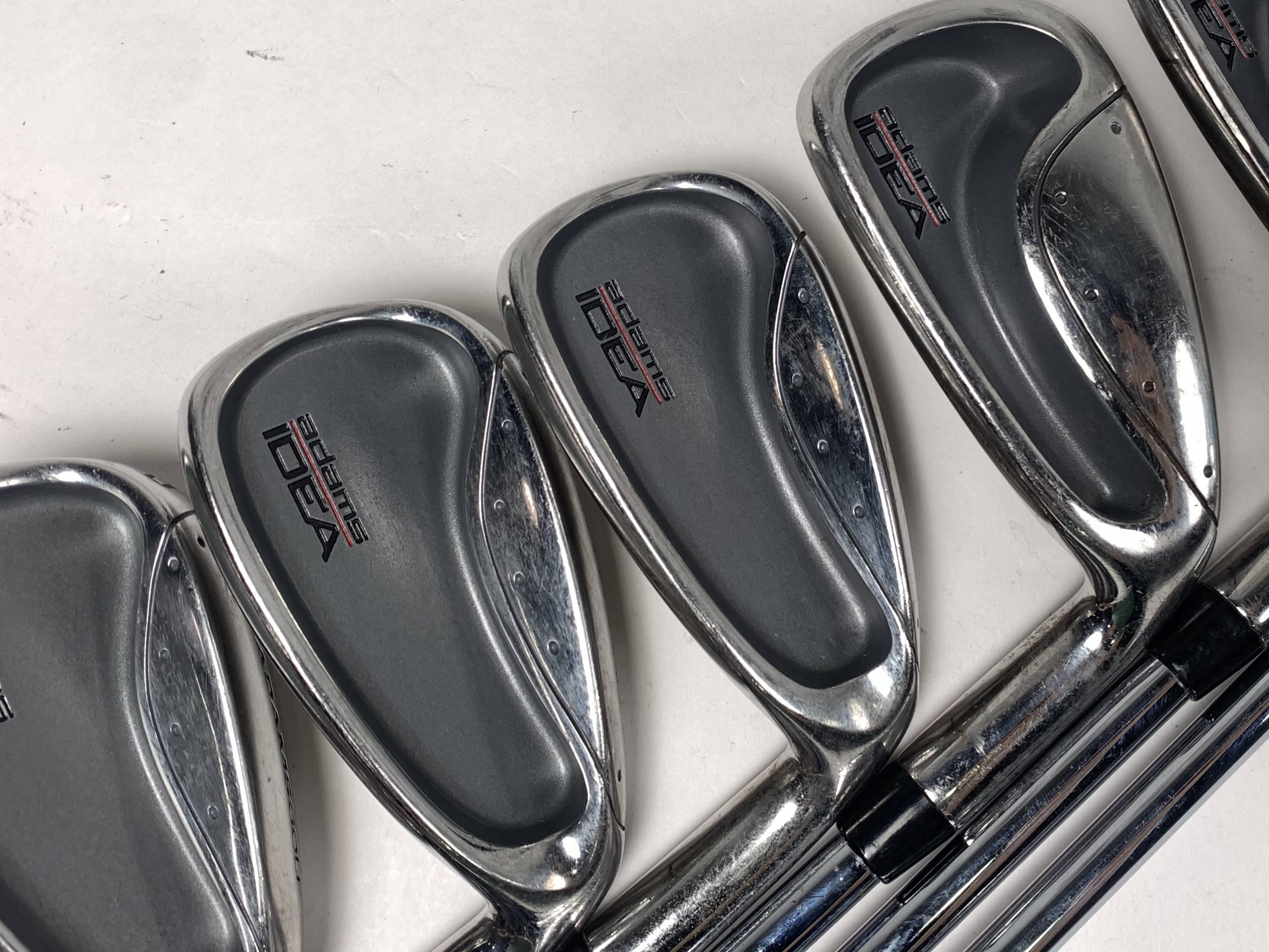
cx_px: 798
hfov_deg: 43.5
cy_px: 365
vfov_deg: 33.4
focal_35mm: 43
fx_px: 1576
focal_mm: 4.25
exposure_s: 1/120
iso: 25
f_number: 1.8
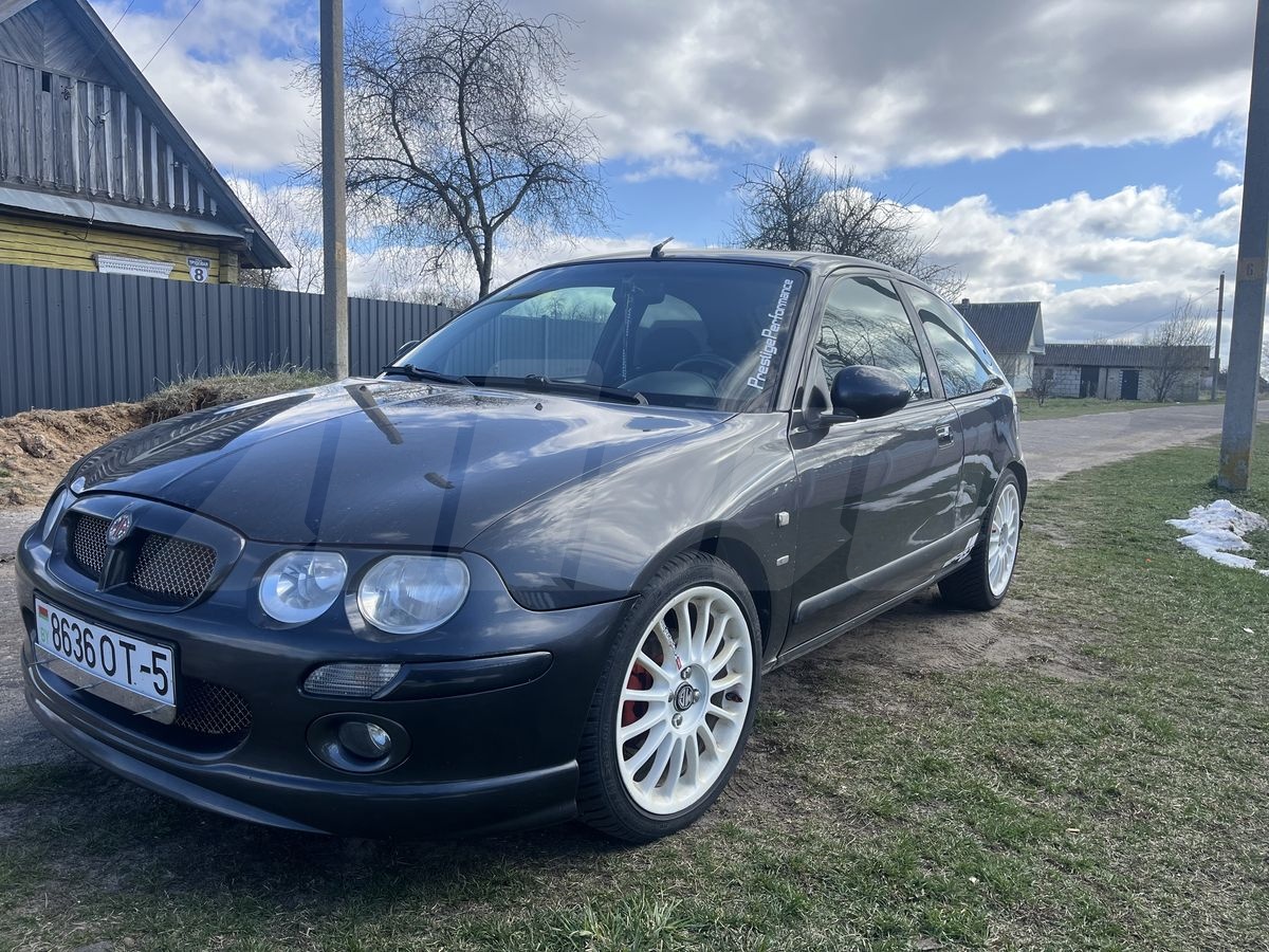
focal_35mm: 26
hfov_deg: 67.3
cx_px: 634
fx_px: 953
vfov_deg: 53.1
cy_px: 476
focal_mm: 5.1
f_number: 1.6
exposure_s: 1/2062
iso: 50
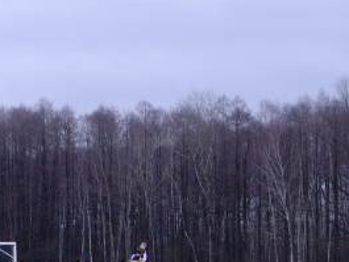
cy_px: 180
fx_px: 1331
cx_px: 68
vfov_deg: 11.2
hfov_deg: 14.8
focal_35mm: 132
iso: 100
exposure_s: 1/60
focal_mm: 11.8
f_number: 4.1
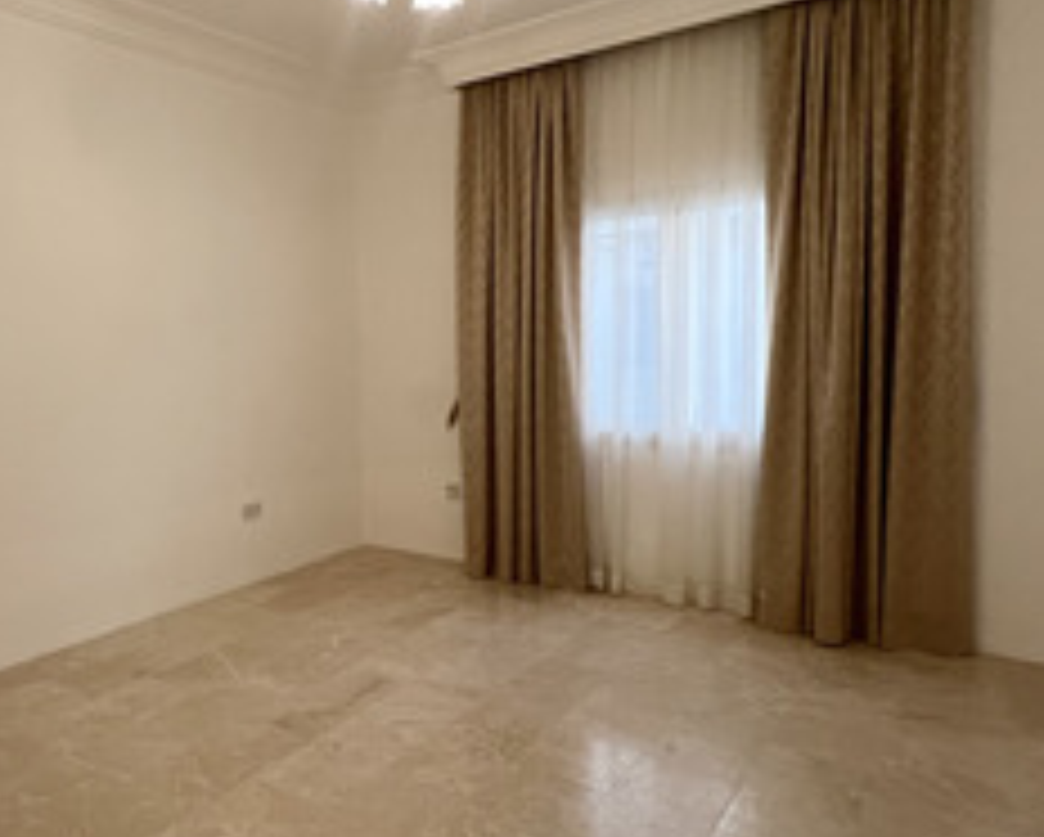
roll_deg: +1.6
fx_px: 773
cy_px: 412
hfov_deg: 65.0
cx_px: 295
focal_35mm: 25
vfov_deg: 56.9
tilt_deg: -5.1
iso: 160
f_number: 1.8
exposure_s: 1/50
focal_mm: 1.57
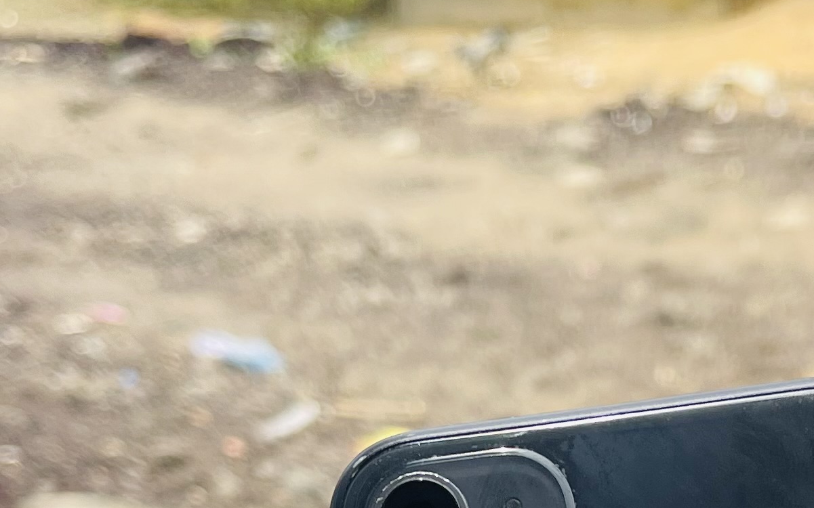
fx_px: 1974
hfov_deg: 22.9
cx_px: 678
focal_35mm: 89
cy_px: 911
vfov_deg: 13.2
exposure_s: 1/1618
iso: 32
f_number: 1.6
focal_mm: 5.1
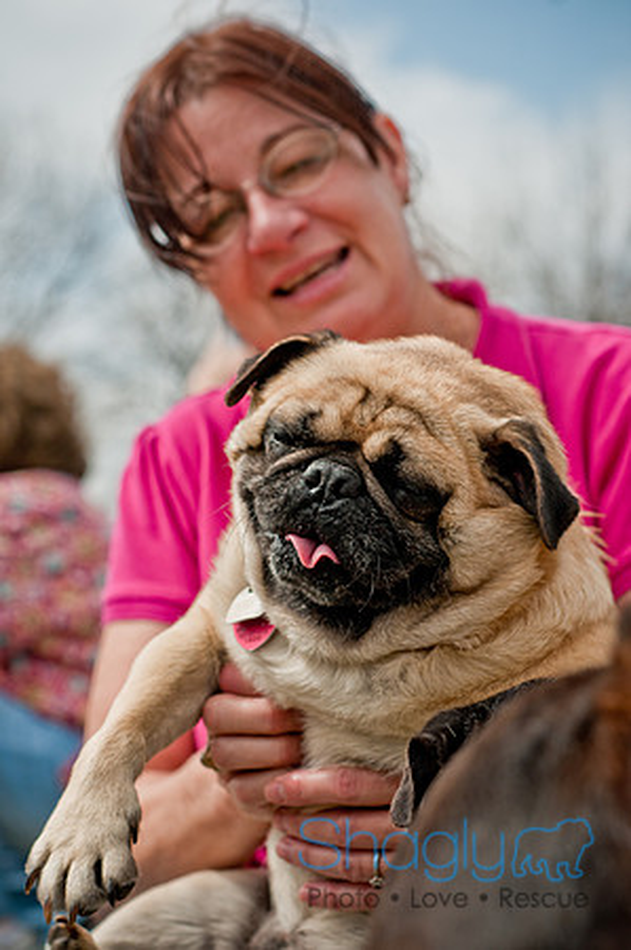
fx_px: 1976
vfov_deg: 27.0
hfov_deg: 18.1
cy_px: 475
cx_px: 316
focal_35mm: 75
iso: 200
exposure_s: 1/2500
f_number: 3.2
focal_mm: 50
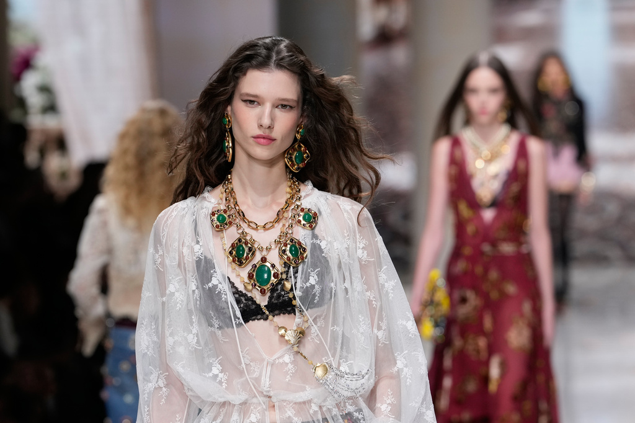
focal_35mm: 246
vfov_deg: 5.6
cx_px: 318
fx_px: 4338
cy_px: 212
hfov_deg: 8.4
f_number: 4.5
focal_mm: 164
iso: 1000
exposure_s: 1/1000
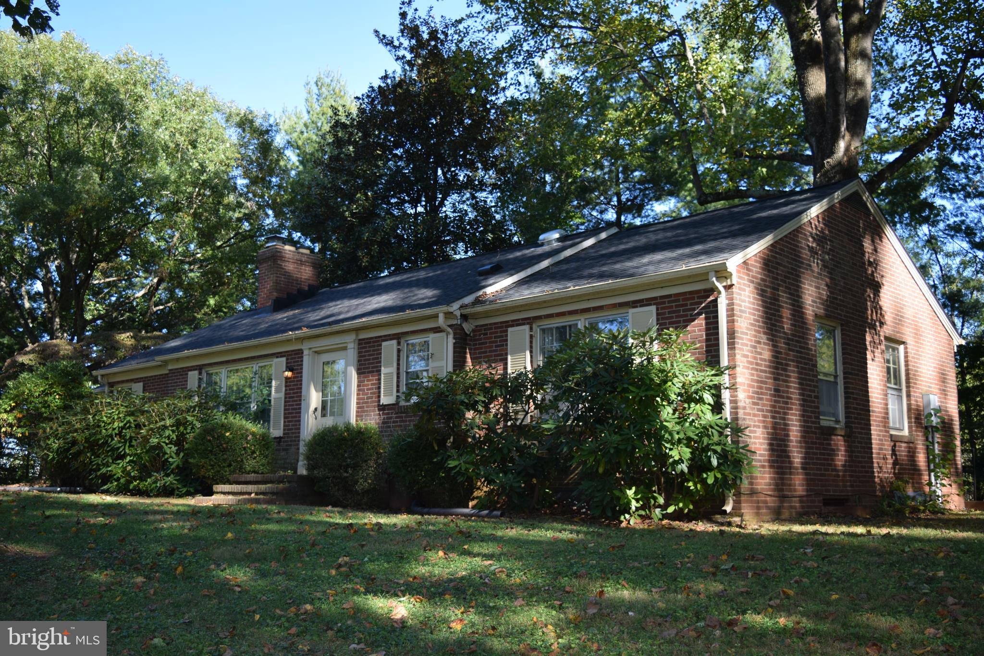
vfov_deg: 36.9
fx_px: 984
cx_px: 492
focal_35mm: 36
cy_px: 328
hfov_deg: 53.1
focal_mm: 24
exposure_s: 1/200
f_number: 4.5
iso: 100
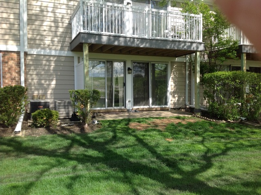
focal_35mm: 35
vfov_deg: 40.6
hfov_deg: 52.7
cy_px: 98
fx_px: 263
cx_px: 130
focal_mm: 4.28
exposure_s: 1/916
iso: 50
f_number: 2.4
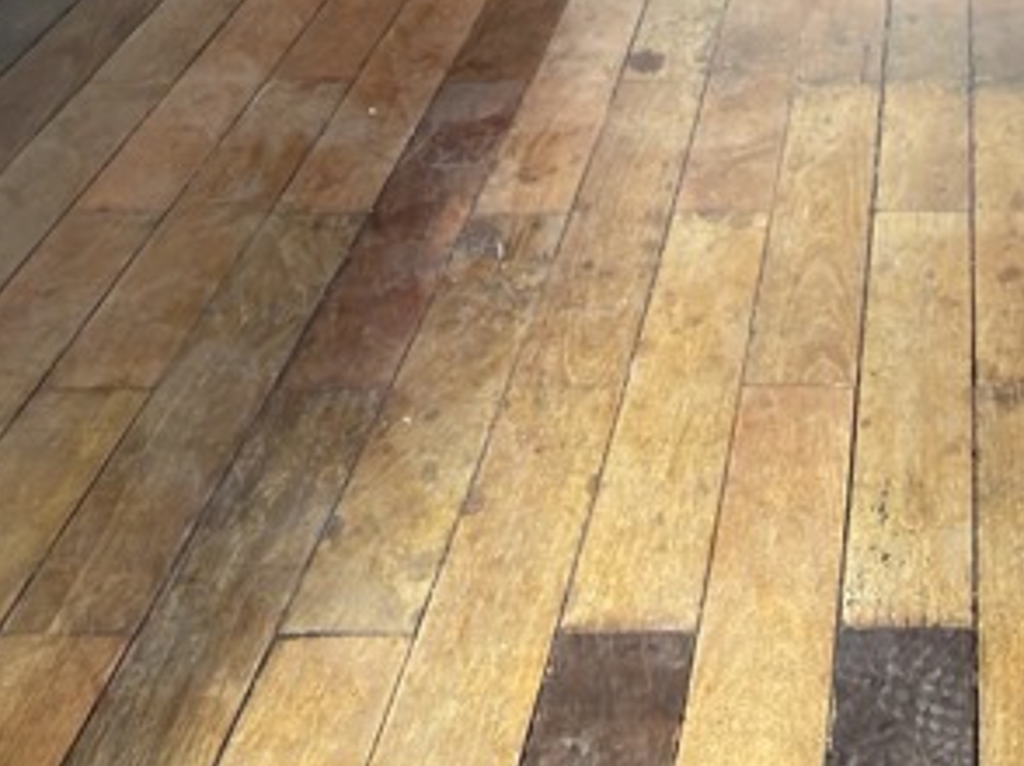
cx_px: 982
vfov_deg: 17.0
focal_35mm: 61
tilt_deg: -0.7
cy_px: -811
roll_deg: -0.1
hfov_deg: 29.9
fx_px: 1803
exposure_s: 1/41
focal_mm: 2.22
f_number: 2.2
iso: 50
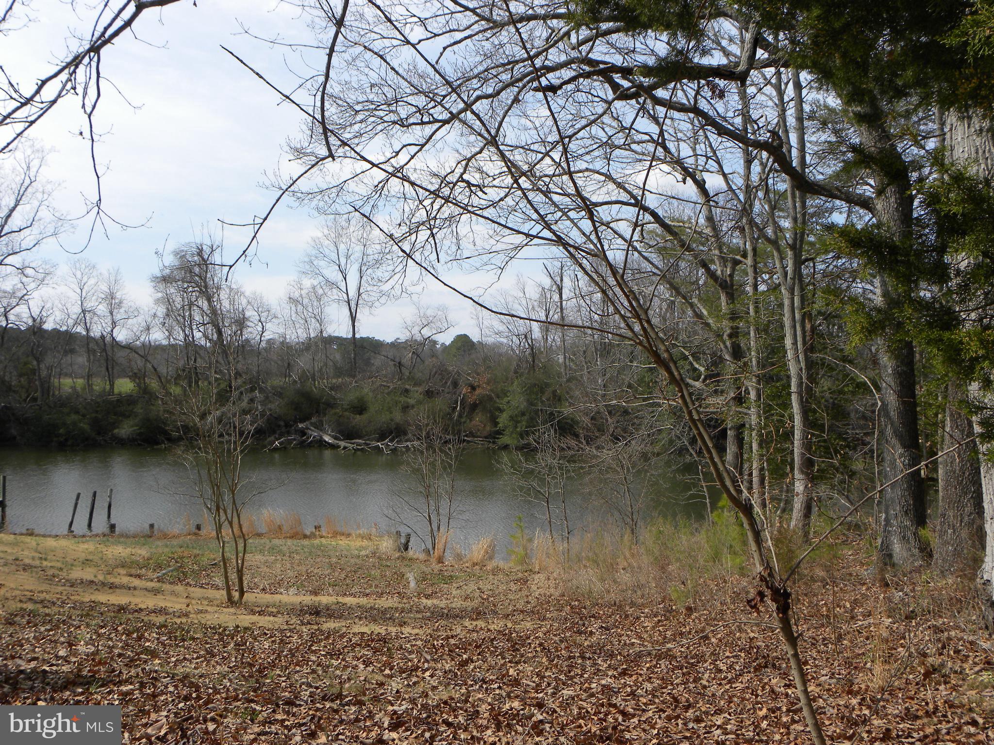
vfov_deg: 38.7
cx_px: 497
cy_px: 372
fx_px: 1062
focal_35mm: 37
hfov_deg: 50.1
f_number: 5.6
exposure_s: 1/355
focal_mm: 6.6
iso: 64
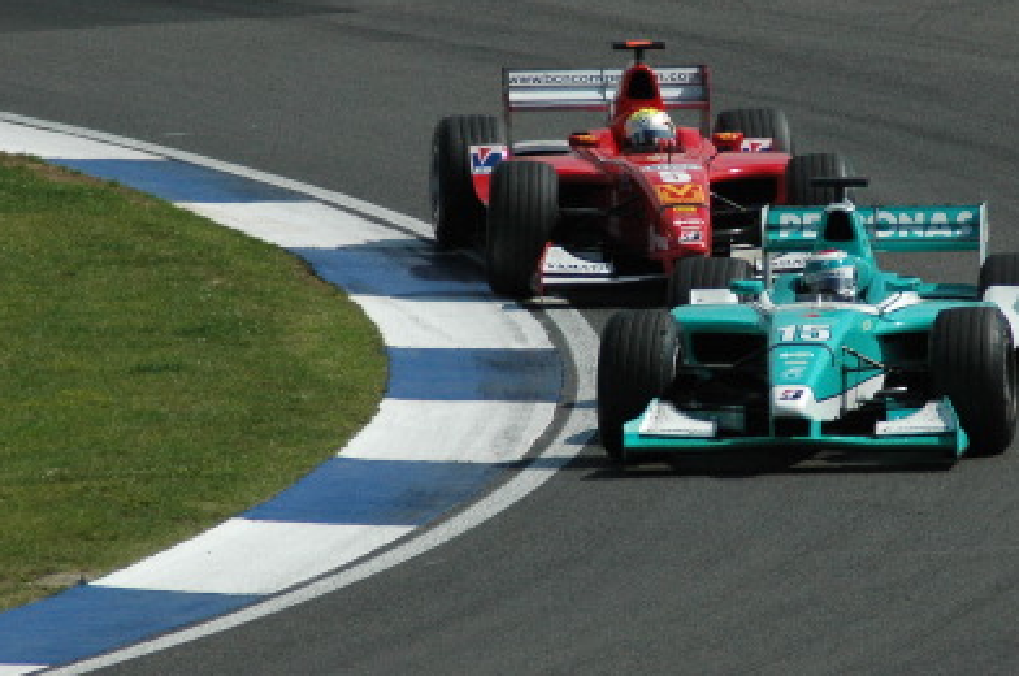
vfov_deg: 1.9
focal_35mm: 735
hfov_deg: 2.8
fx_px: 20770
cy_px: 292
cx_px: 743
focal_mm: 300
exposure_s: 1/2500
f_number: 8
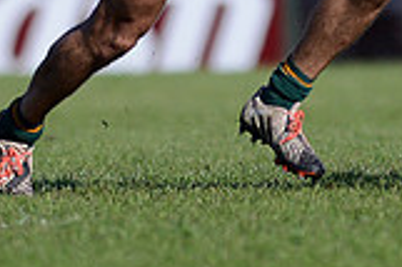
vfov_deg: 0.9
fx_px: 16889
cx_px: 160
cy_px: -156
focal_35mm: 1514
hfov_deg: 1.4
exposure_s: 1/3200
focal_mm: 420
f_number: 4
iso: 400
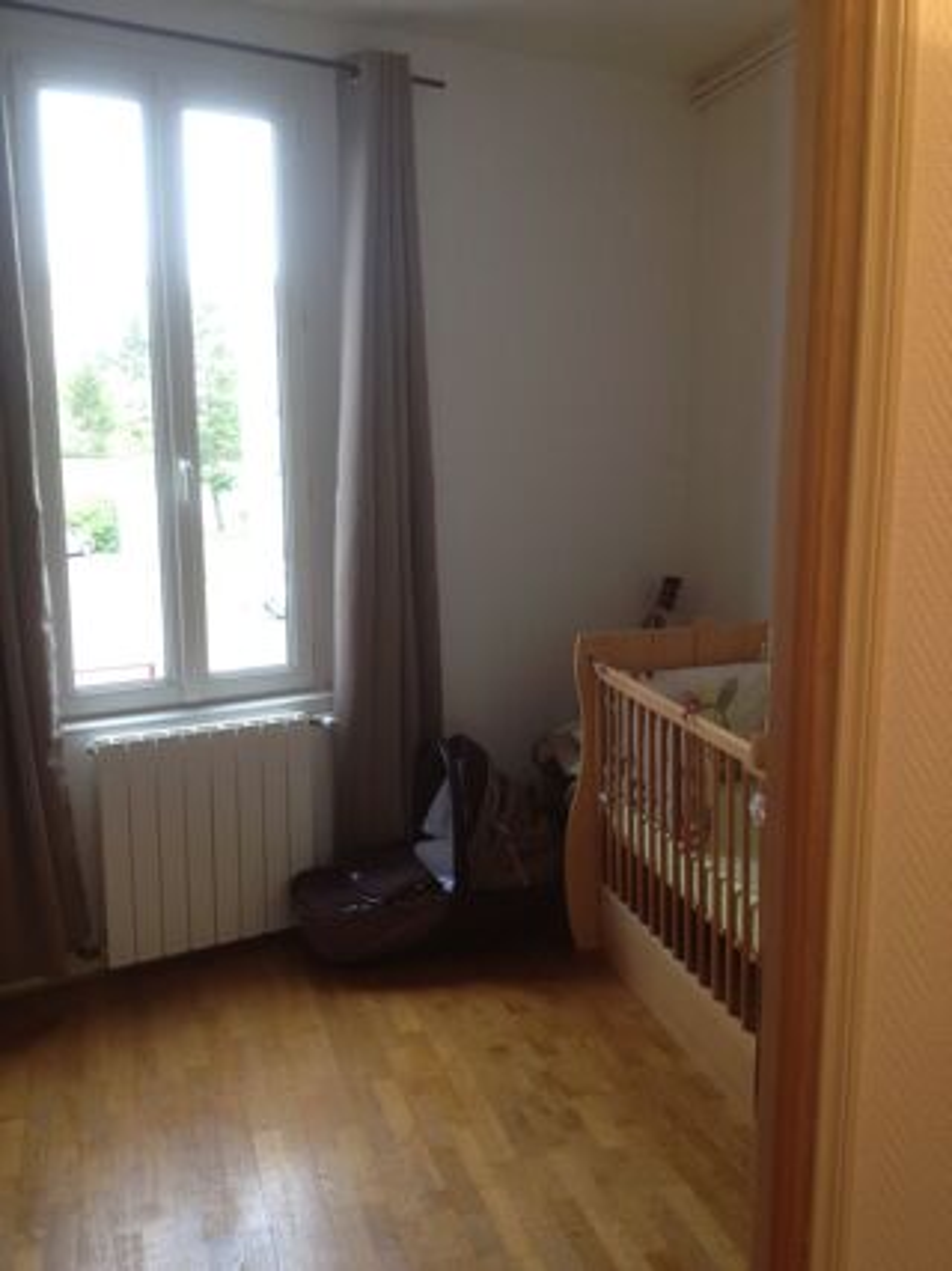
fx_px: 1284
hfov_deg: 40.7
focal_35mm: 35
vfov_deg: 52.6
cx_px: 476
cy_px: 636
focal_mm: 4.28
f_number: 2.4
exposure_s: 1/20
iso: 50
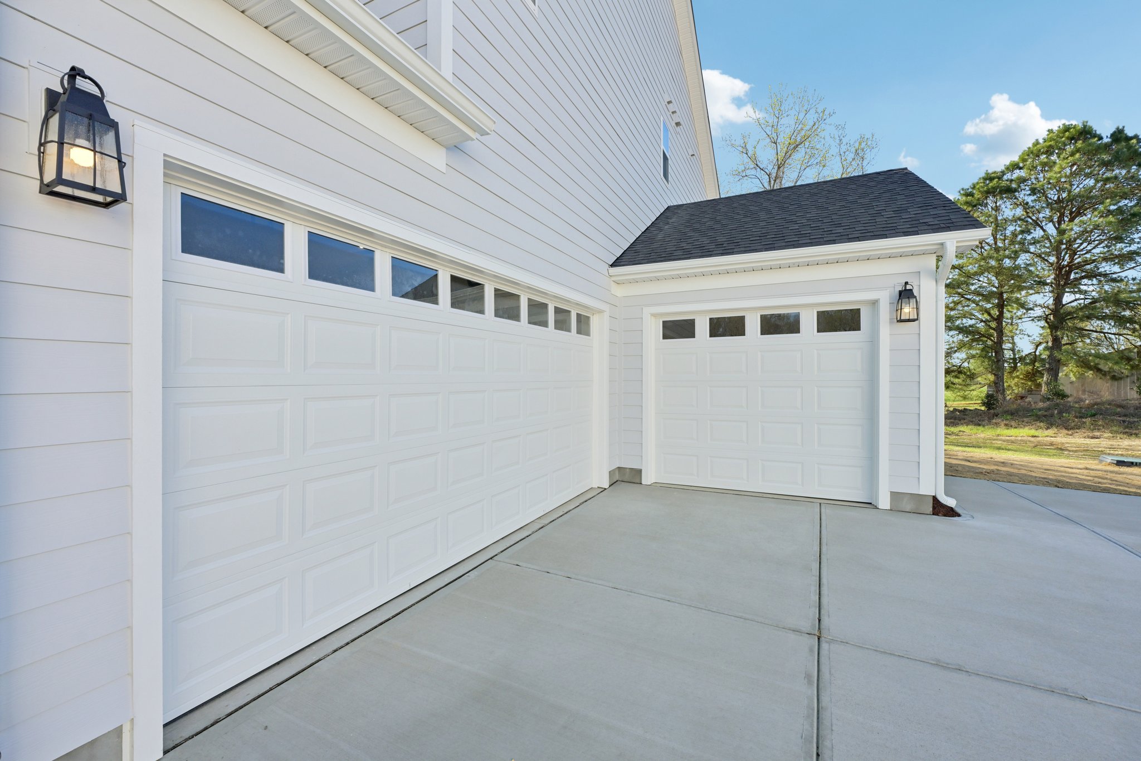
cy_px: 380
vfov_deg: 81.2
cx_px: 570
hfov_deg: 104.3
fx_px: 444
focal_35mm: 14
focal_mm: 14
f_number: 8
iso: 100
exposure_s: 1/320
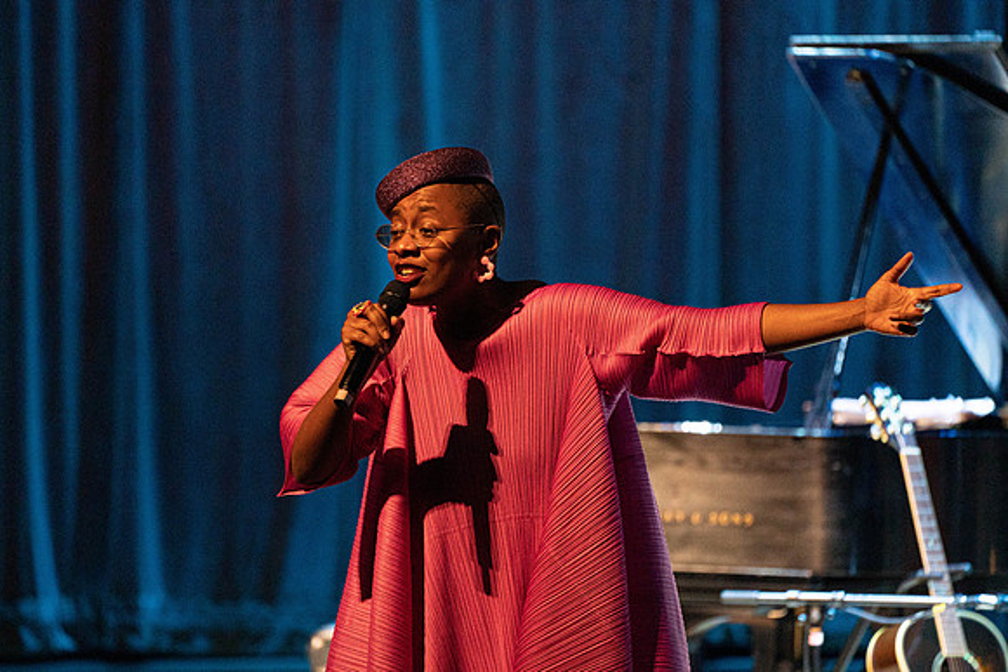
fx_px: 11118
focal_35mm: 397
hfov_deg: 5.2
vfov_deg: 3.5
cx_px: 504
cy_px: 336
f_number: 5.6
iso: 4000
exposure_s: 1/250
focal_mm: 397
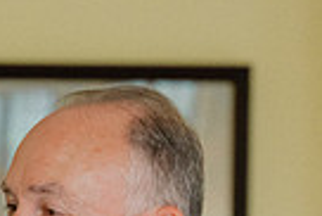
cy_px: 407
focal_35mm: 299
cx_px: 31
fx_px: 2677
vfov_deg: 4.6
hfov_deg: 6.9
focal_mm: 70
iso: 1600
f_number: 3.5
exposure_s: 1/100
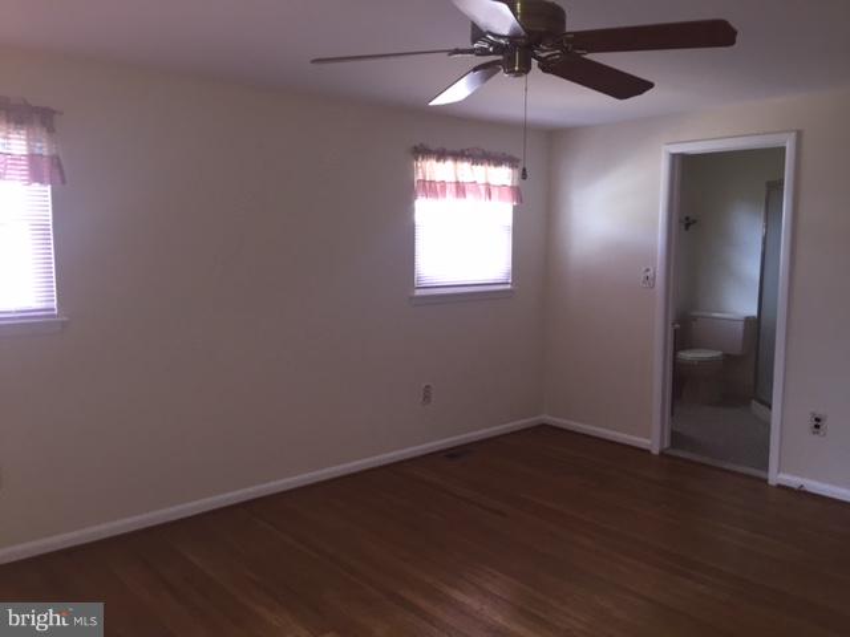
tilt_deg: -6.5
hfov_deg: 61.7
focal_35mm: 29
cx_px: 425
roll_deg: -0.1
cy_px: 318
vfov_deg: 48.2
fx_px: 712
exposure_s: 1/17
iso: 160
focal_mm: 4.15
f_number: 2.2
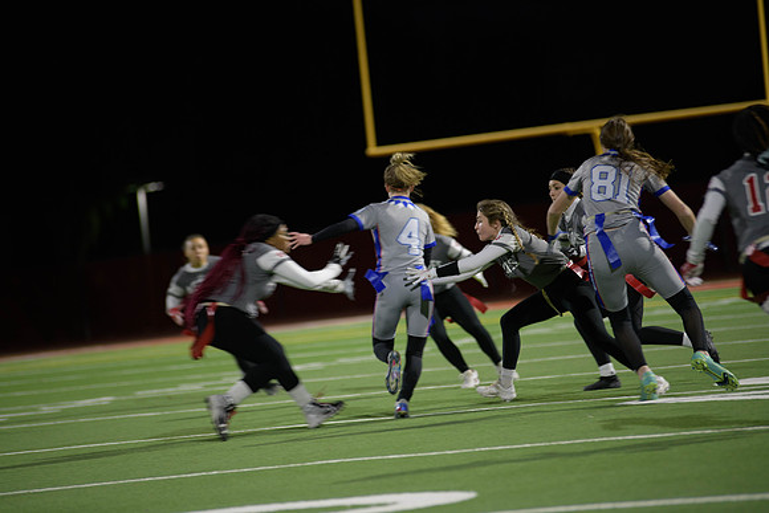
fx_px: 4059
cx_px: 384
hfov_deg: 10.8
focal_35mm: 190
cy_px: 256
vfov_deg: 7.2
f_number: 2.8
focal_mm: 190
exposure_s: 1/200
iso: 1000
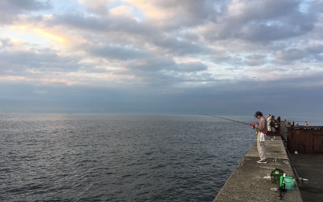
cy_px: 108
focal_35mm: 33
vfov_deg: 38.3
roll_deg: -0.3
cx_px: 158
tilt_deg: +2.4
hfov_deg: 58.1
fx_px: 291
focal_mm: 4.15
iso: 25
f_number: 2.2
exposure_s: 1/199
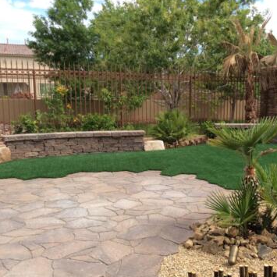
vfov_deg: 40.9
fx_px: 371
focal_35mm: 41
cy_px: 142
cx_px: 194
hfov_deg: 40.2
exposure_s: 1/867
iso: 32
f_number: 2.4
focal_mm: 3.3
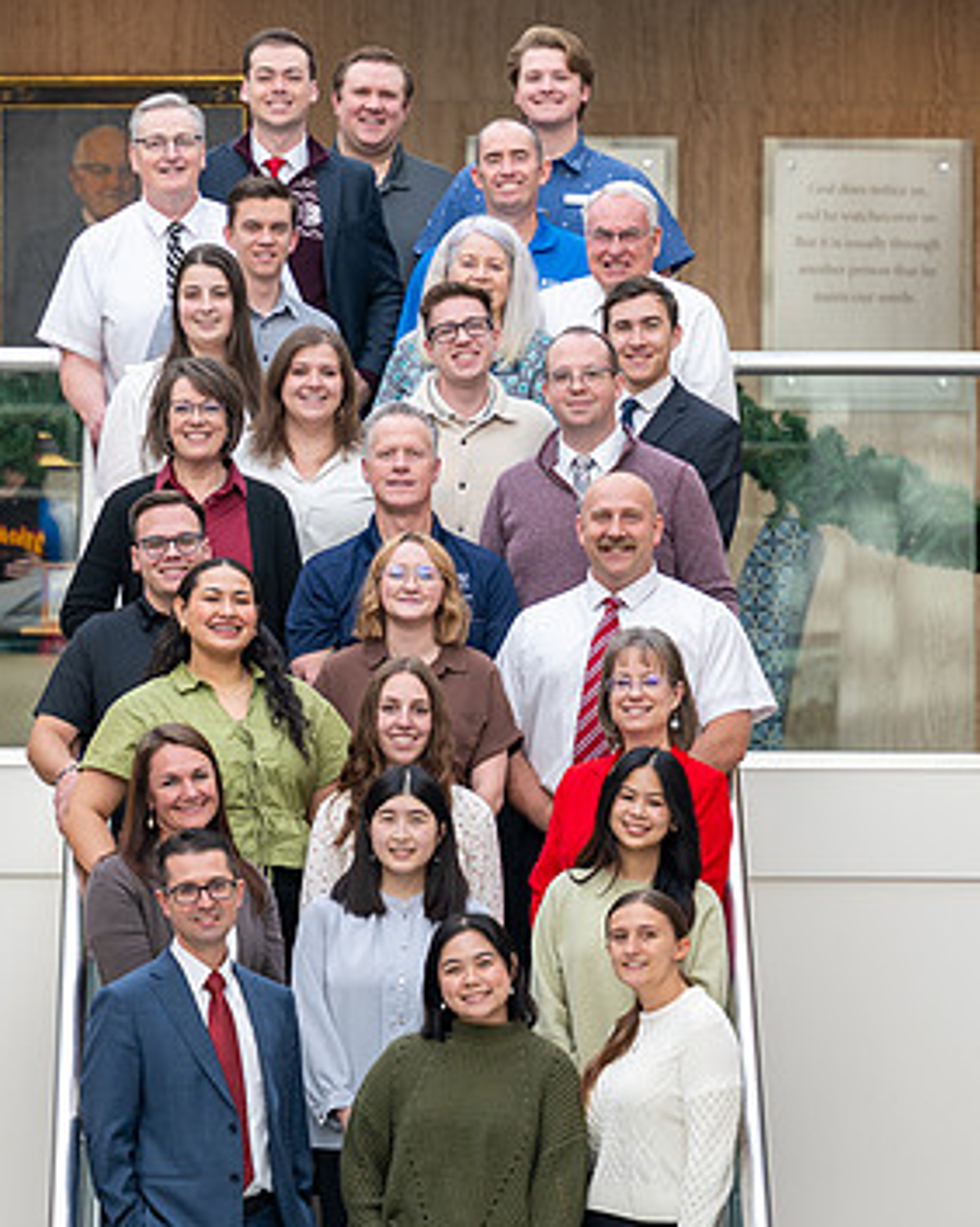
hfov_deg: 5.3
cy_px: 588
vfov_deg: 6.6
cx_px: 385
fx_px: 10559
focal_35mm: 291
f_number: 2.8
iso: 125
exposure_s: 1/160
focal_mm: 135
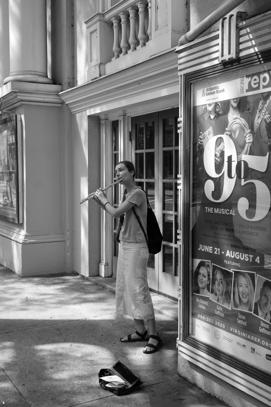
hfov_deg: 32.6
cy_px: 204
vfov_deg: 47.4
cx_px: 136
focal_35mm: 41
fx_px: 463
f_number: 5.6
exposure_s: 1/250
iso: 125
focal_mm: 27
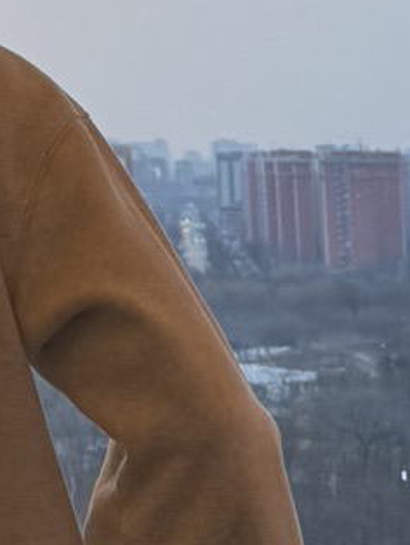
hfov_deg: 9.4
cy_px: -384
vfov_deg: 12.0
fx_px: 2413
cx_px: -226
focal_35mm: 153
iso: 64
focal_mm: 6.76
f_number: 1.78
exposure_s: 1/183
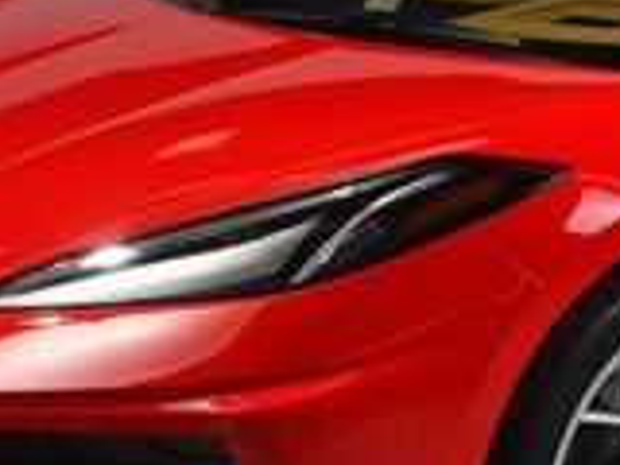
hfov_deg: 11.2
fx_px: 3099
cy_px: 283
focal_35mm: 173
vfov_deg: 8.6
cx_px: 736
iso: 100
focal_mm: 30
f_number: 13
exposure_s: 1/160
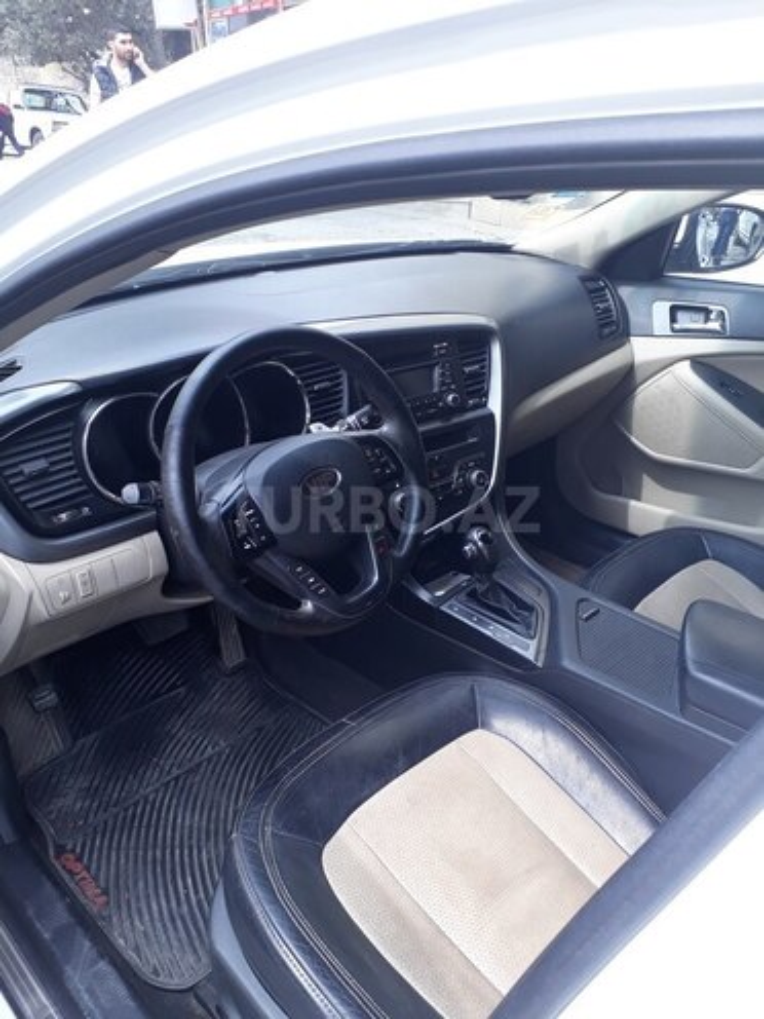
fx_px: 795
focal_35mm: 27
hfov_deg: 51.4
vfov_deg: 65.3
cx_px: 382
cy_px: 510
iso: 40
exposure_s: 1/192
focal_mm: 3.6
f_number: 1.9
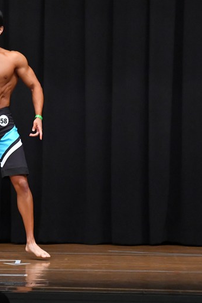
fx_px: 2861
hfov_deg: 4.0
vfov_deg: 6.1
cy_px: 152
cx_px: 10
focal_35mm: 340
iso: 8000
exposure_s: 1/400
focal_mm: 150
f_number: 5.6
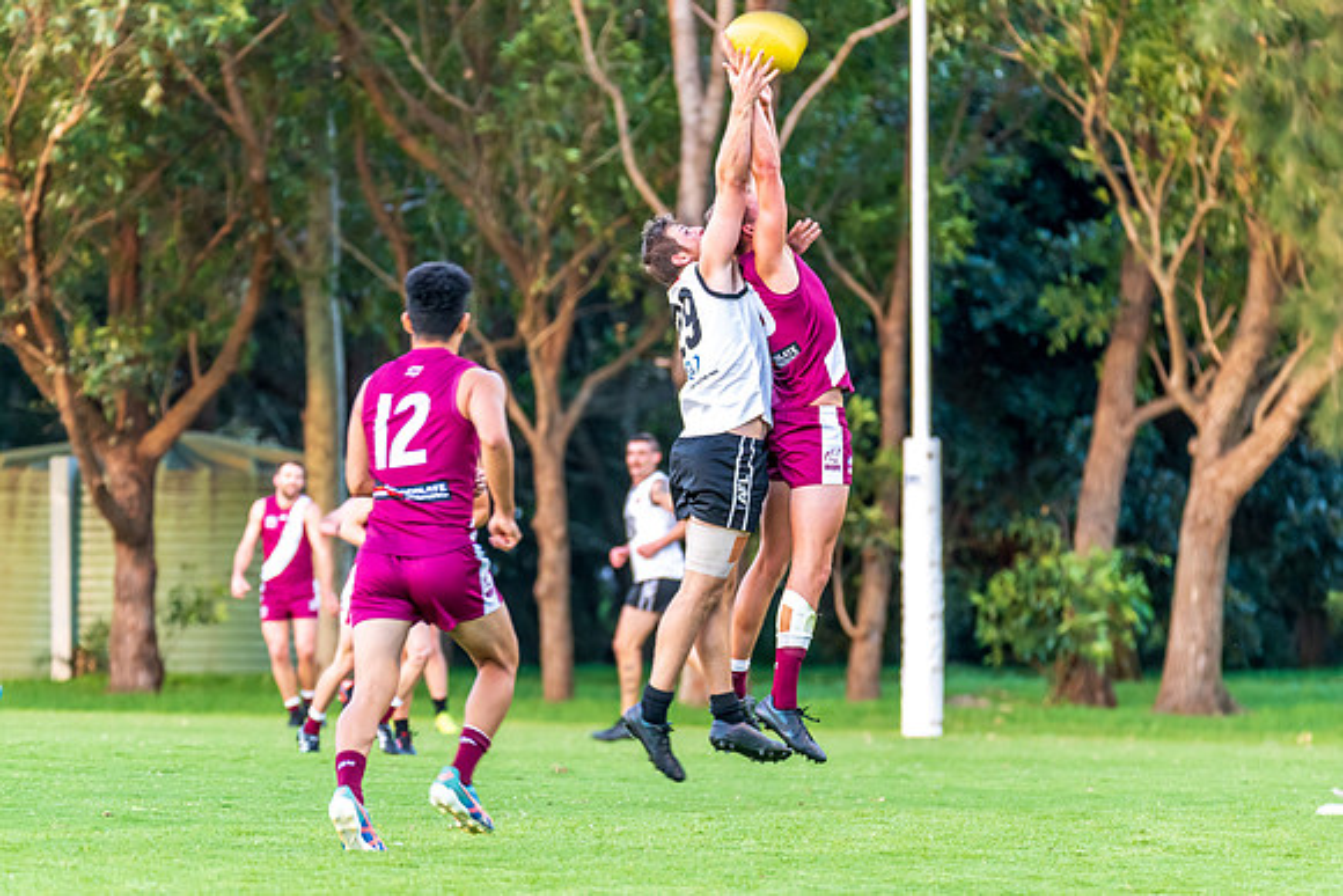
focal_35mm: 323
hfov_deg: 6.4
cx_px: 698
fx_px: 12044
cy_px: 516
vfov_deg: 4.3
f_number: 5.6
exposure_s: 1/160
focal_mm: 280
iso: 1600
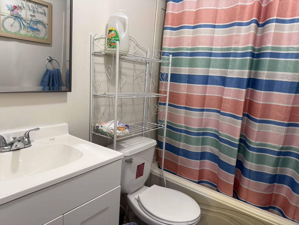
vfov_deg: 56.8
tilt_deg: -9.9
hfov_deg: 71.6
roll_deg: -3.9
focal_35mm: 24
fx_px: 207
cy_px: 112
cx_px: 150
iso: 160
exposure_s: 1/60
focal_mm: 6.76
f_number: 1.78
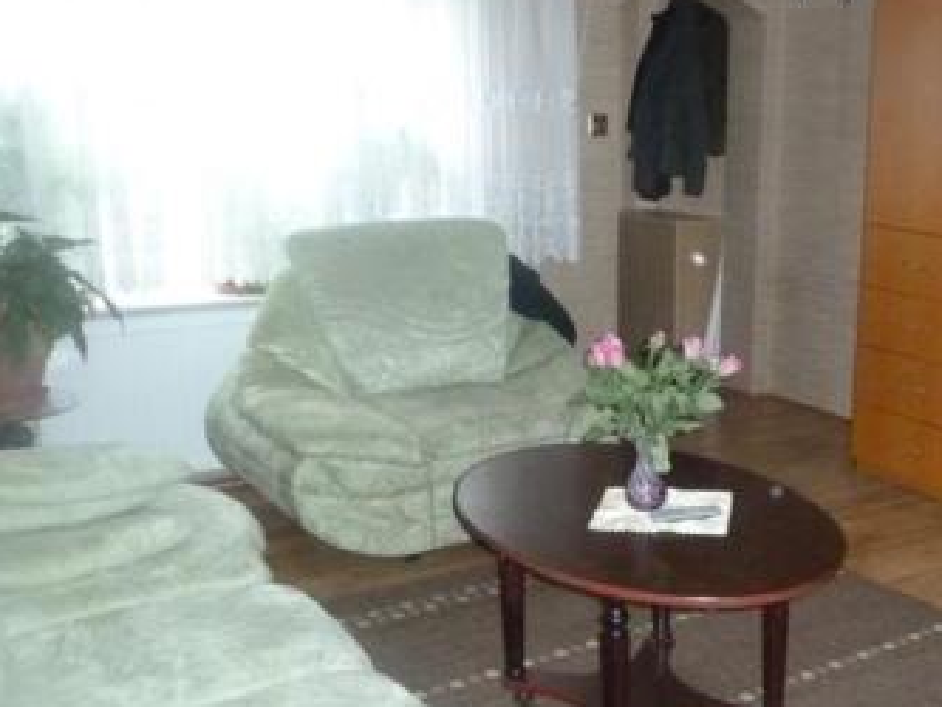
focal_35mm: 42
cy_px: 400
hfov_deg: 43.0
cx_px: 731
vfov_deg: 34.3
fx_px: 1143
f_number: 3.3
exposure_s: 1/60
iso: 800
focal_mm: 4.3
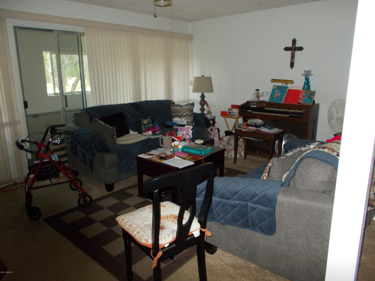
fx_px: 282
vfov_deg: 53.1
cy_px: 140
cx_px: 188
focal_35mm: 26
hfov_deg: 67.3
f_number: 3.2
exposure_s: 1/25
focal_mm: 4.6
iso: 280
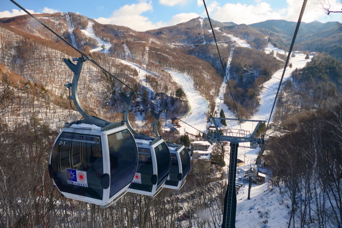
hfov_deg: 71.5
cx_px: 171
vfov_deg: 51.3
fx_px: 237
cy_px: 114
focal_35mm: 25
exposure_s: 1/400
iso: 125
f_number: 3.2
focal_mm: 9.12
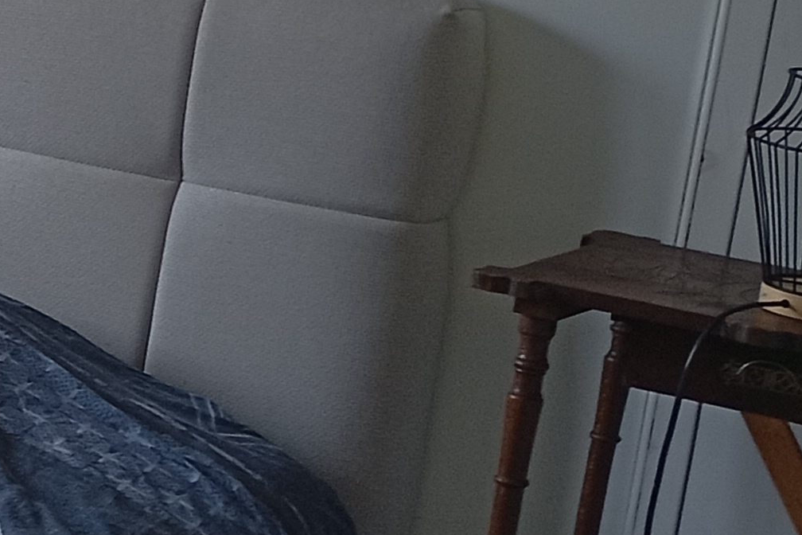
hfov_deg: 14.4
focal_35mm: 118
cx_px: -801
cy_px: 214
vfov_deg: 11.6
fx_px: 2629
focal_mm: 4.27
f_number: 1.8
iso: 430
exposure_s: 1/50
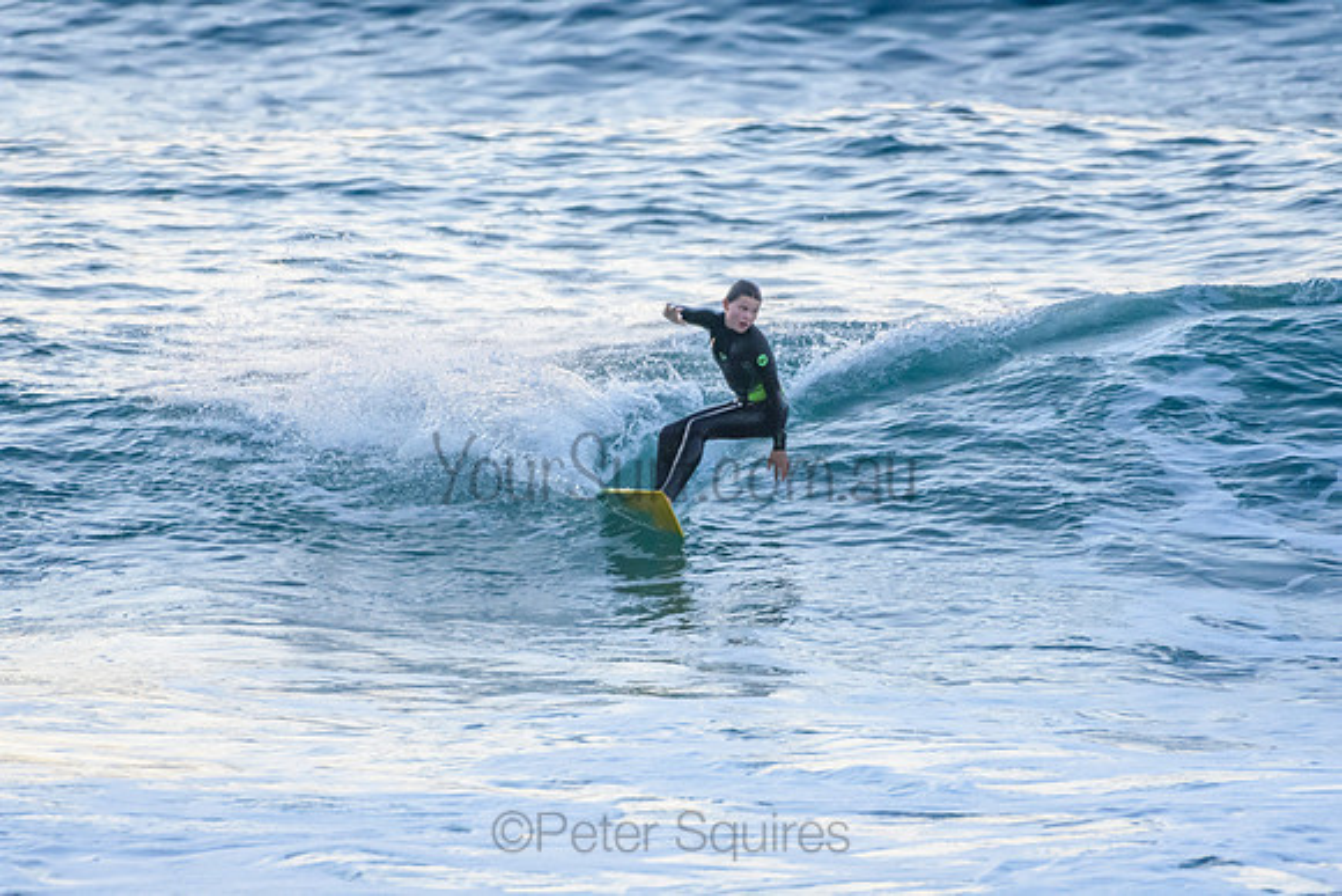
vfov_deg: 1.8
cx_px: 671
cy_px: 448
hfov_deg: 2.7
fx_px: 27964
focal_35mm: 750
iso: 1400
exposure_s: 1/1600
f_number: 5.6
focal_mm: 500
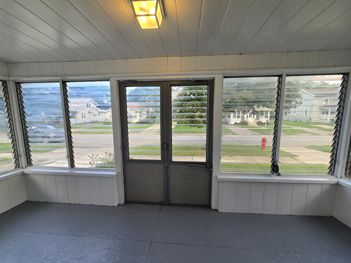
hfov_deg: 106.2
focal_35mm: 13
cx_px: 176
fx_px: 132
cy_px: 132
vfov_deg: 89.9
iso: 50
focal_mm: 2.2
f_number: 2.2
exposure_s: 1/120
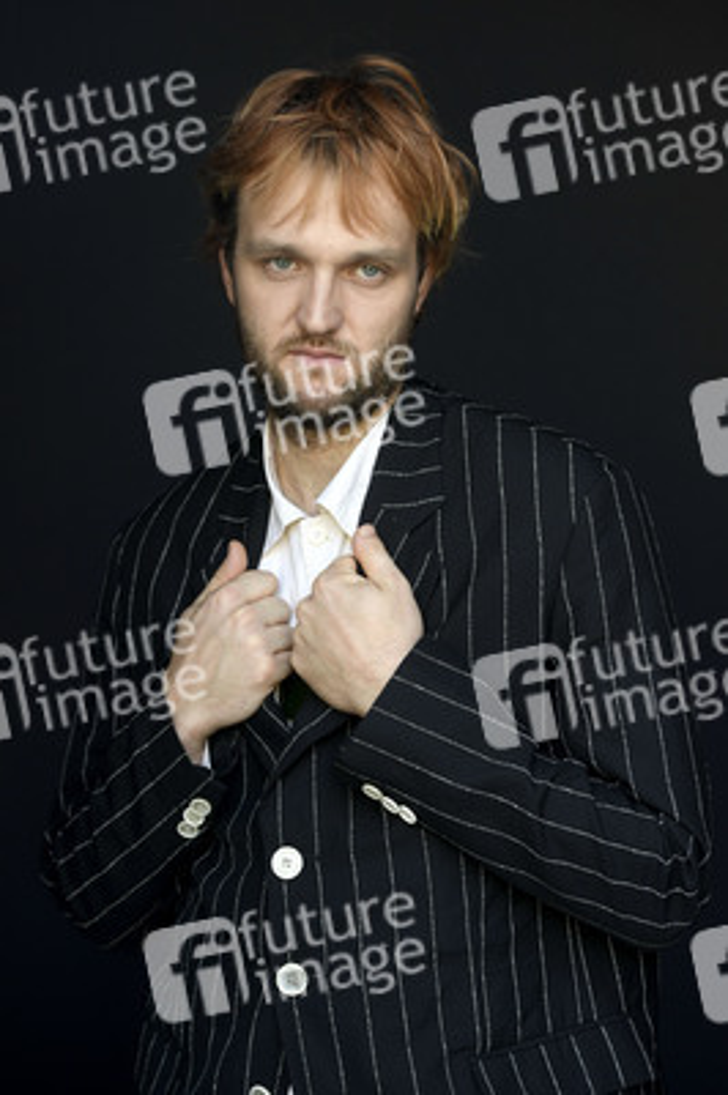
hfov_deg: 14.8
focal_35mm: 92
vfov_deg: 22.2
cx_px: 364
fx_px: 2795
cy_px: 548
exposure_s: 1/320
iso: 800
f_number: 5
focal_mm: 92
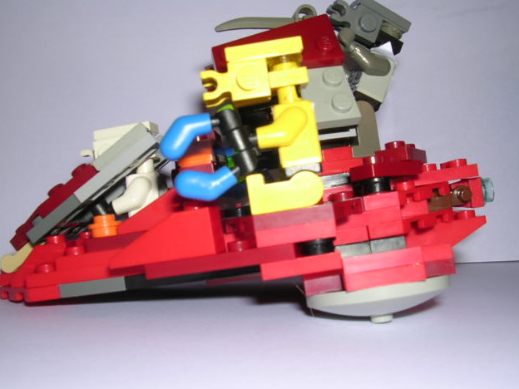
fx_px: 585
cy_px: 194
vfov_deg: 36.8
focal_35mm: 39
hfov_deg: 47.9
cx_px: 255
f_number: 5.6
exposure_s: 1/60.1
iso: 100
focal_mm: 5.8
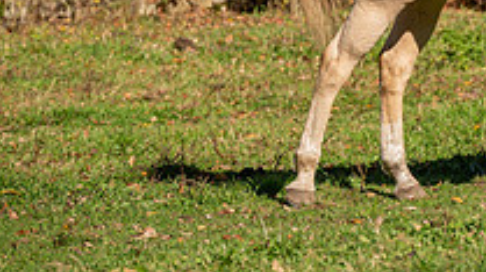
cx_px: 544
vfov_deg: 4.8
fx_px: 3218
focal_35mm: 250
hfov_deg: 8.6
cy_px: -74
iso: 100
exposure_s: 1/2500
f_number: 4
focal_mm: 86
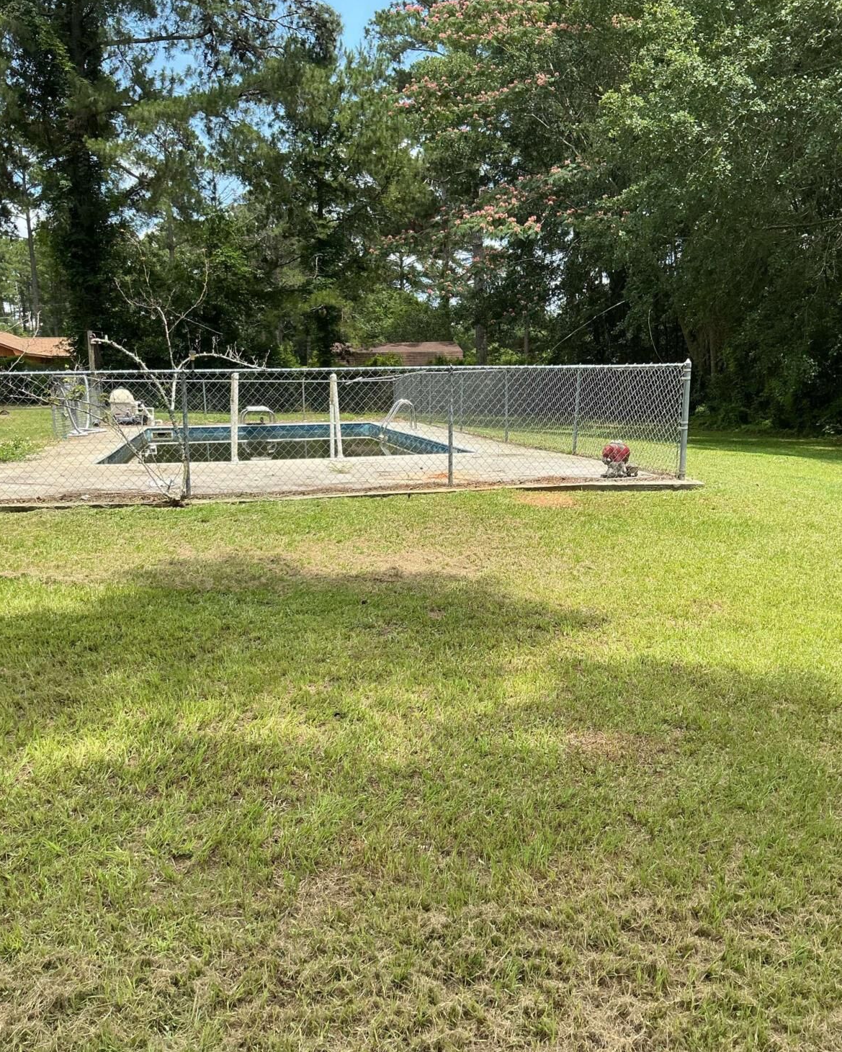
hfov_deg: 47.1
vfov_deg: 57.2
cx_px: 428
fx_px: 966
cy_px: 547
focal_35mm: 31
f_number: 1.8
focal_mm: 3
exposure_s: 1/728
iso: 25
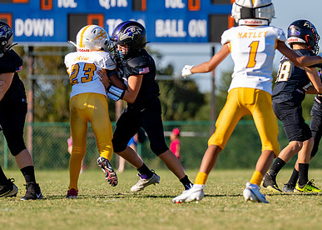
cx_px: 284
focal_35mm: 573
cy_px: 112
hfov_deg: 3.5
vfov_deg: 2.5
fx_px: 5237
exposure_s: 1/3200
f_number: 2.8
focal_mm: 200
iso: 160
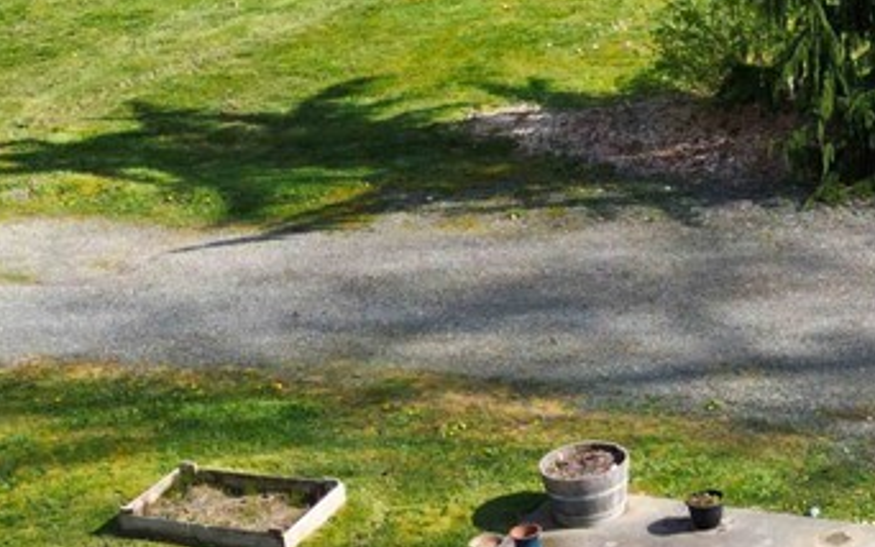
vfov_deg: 11.0
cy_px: 210
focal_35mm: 119
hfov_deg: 16.1
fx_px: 2839
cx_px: 1305
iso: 120
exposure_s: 1/800
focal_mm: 6.72
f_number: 1.7
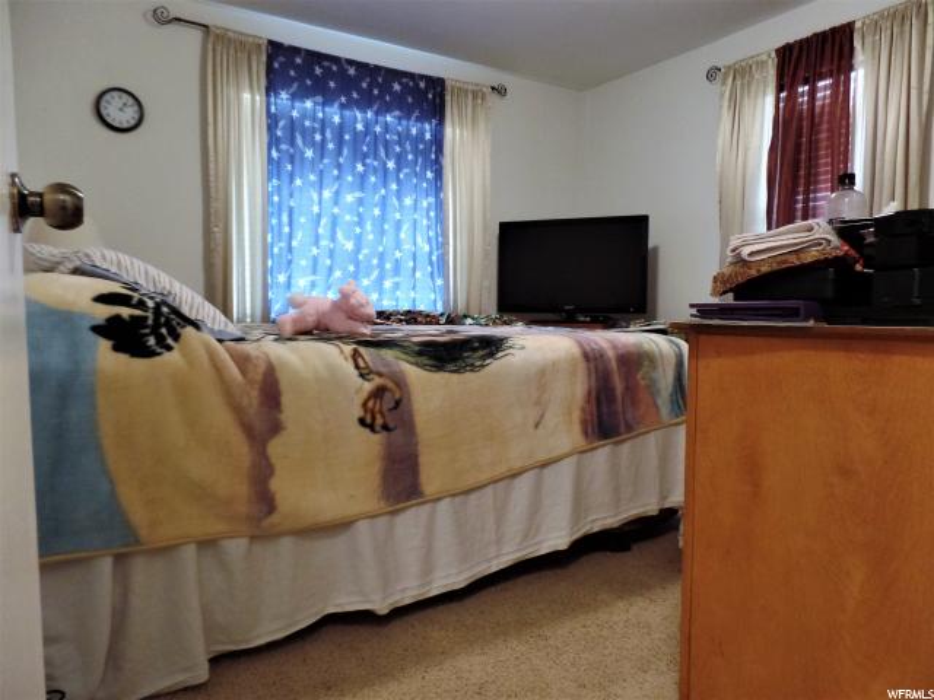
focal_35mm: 23
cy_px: 350
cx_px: 467
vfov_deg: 58.9
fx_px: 621
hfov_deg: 73.9
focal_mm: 4.1
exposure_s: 1/30
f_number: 2.8
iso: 400
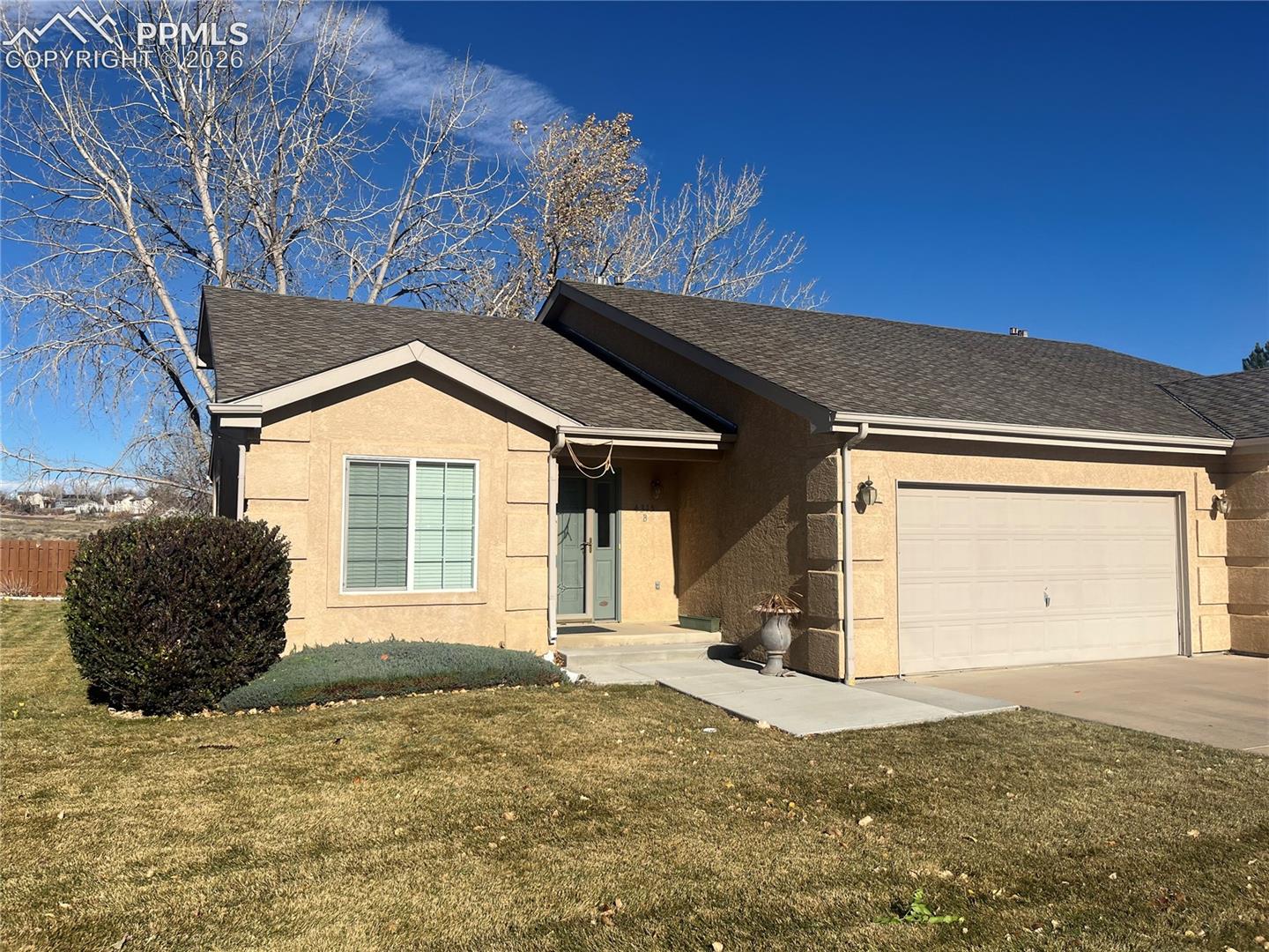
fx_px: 953
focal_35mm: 26
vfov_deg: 53.1
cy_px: 476
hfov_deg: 67.3
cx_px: 634
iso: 50
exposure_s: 1/6897
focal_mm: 5.1
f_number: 1.6
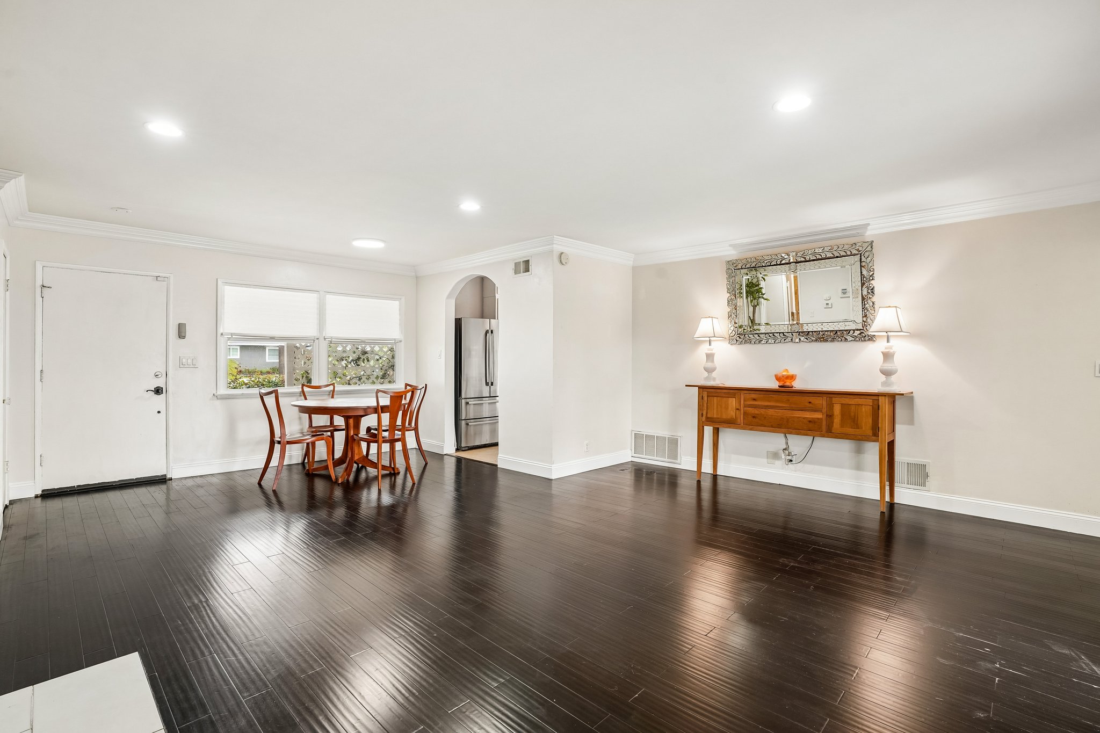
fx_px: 489
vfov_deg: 73.7
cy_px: 366
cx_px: 550
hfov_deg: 96.7
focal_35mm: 16
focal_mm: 16
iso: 400
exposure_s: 1/6
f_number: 8
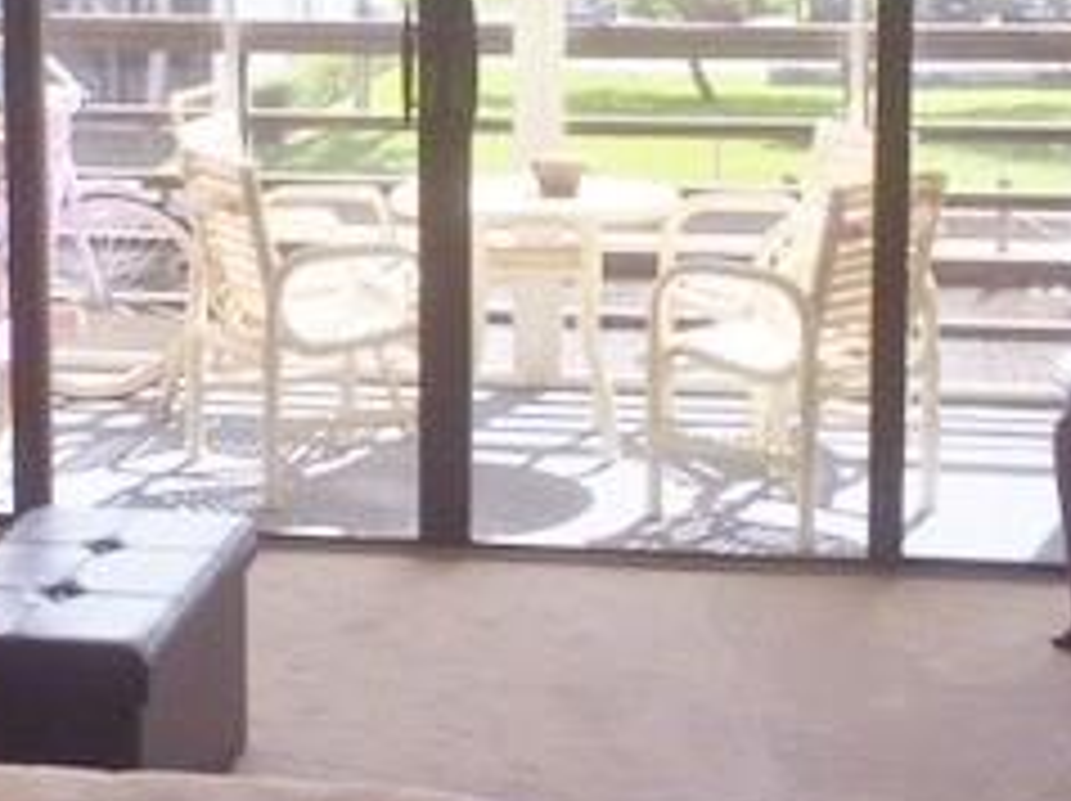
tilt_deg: -5.7
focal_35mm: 78
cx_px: 364
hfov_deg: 24.9
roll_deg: +0.1
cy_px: 144
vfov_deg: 18.7
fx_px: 2411
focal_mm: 4.15
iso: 32
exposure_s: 1/286
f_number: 2.2
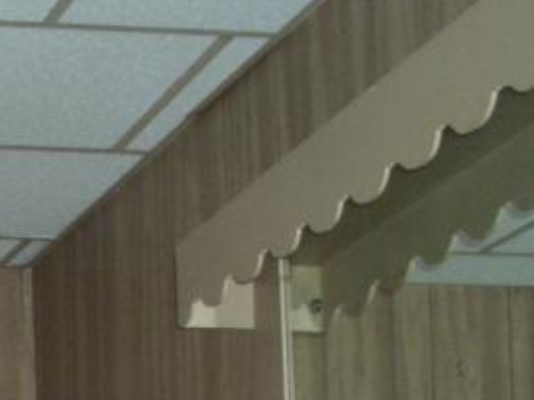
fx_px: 2206
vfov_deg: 9.8
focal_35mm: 143
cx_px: -361
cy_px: 744
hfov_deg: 12.8
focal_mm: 6.3
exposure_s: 1/60
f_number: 2.9
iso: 200
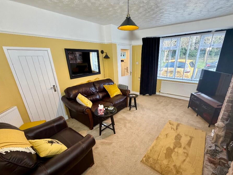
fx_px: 108
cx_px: 125
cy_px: 98
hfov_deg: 94.3
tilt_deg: -20.8
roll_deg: +1.0
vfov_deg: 77.8
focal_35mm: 16
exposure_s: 1/96
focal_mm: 2.22
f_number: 2.2
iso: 250
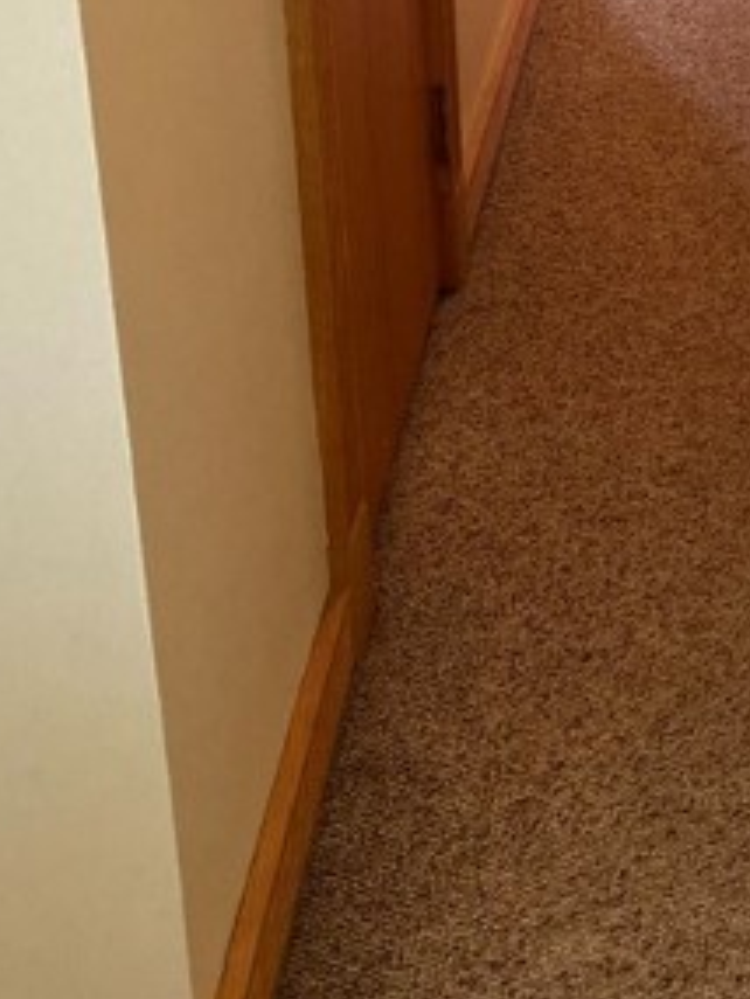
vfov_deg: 25.6
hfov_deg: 20.0
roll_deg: -0.9
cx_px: 841
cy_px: -123
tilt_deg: -16.9
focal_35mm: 70
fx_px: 2021
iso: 320
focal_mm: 4.25
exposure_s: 1/40
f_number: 1.8
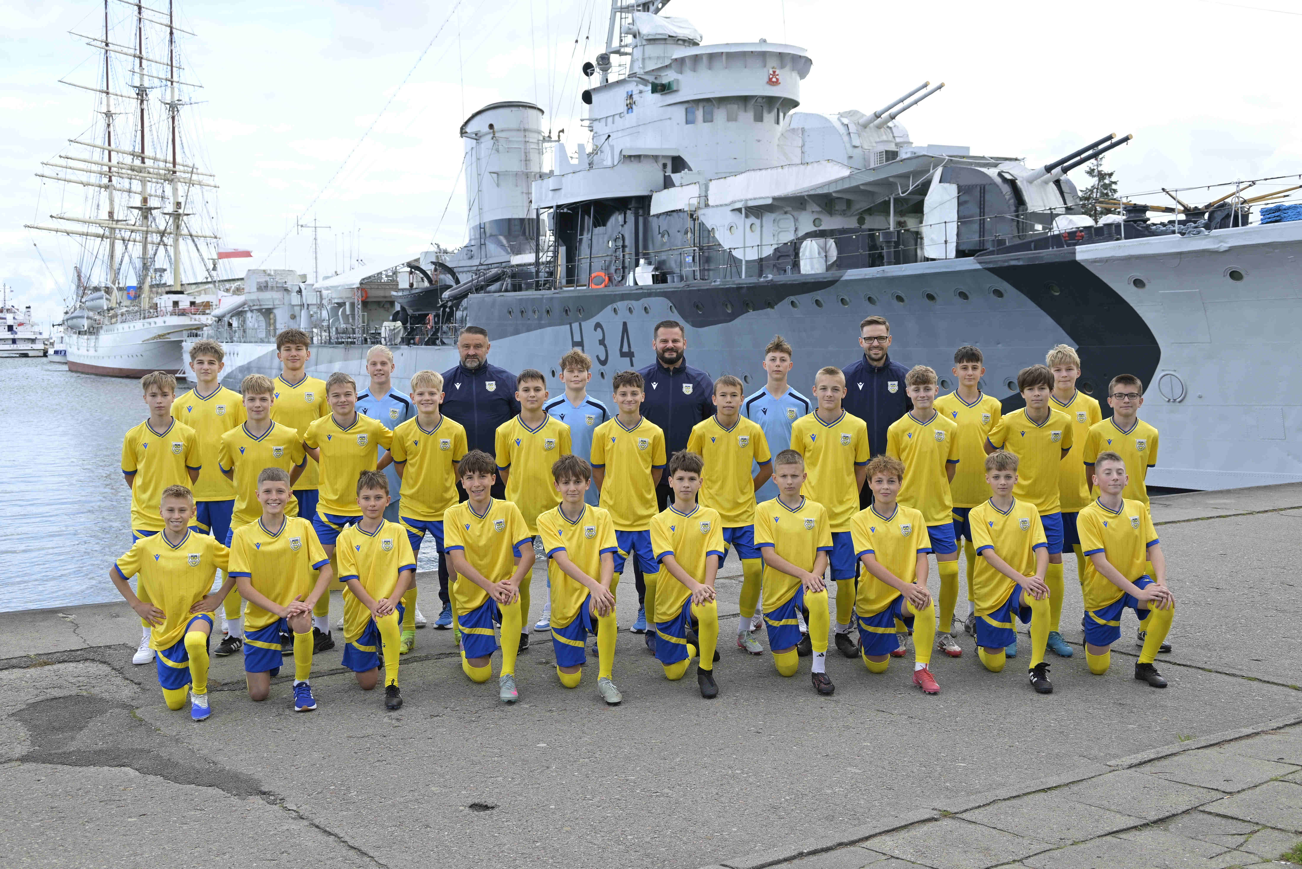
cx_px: 651
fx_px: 1520
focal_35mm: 42
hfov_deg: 46.4
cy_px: 434
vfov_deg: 31.9
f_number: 7.1
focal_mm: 42
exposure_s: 1/200
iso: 250
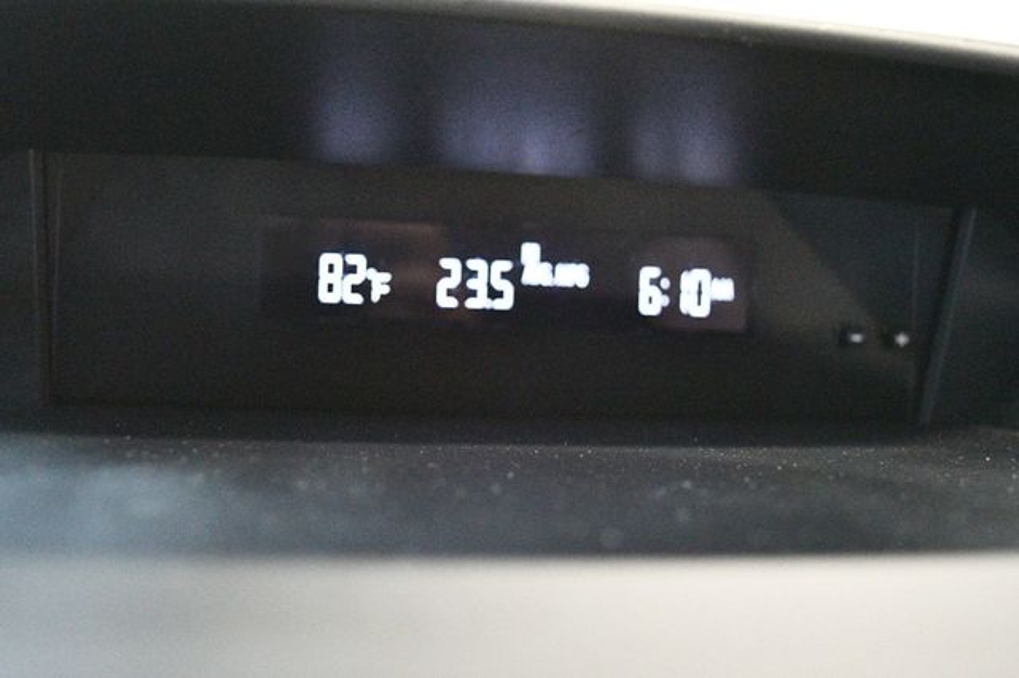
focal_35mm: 39
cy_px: 339
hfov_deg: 49.6
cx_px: 510
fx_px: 1103
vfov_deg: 34.2
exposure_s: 1/60
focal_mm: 26
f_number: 4.2
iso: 12800
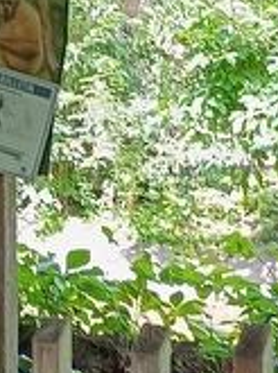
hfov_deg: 10.4
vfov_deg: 14.0
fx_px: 1516
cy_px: 242
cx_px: 9
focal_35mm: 141
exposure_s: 1/60
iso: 127
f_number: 1.8
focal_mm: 4.27
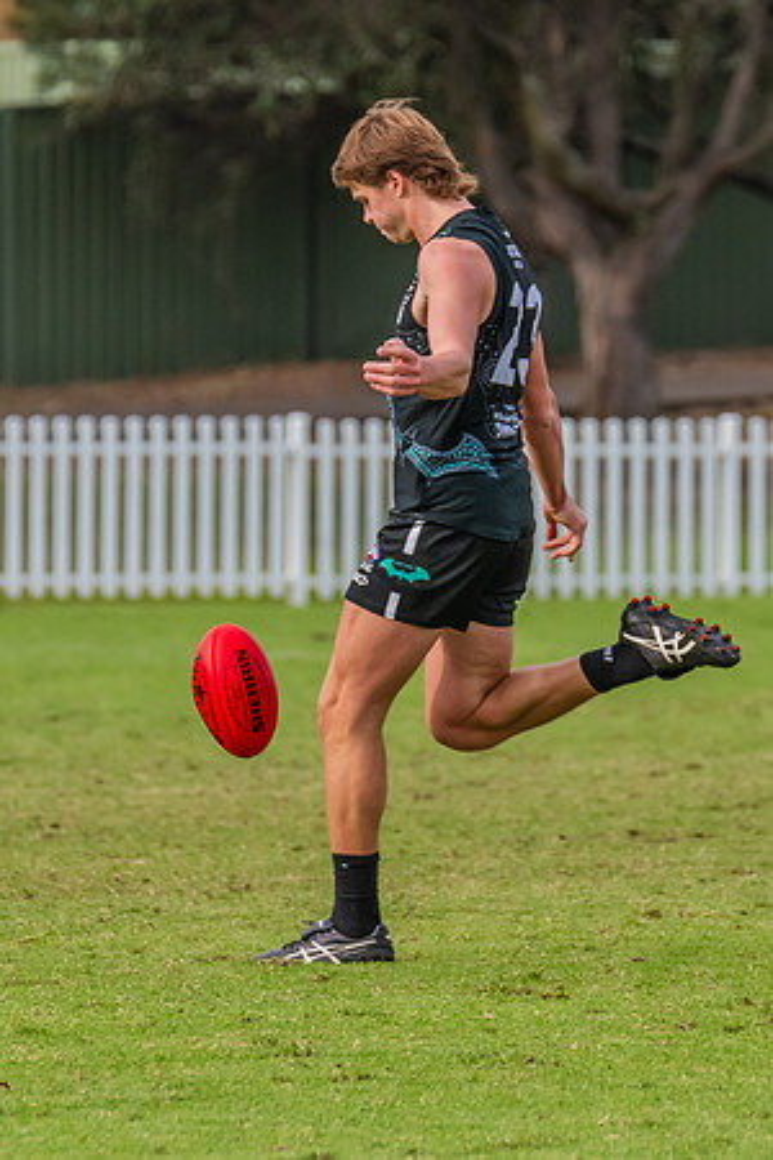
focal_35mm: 745
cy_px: 427
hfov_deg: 1.8
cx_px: 405
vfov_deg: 2.8
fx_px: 24007
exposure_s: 1/1600
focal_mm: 330
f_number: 7.1
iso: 800
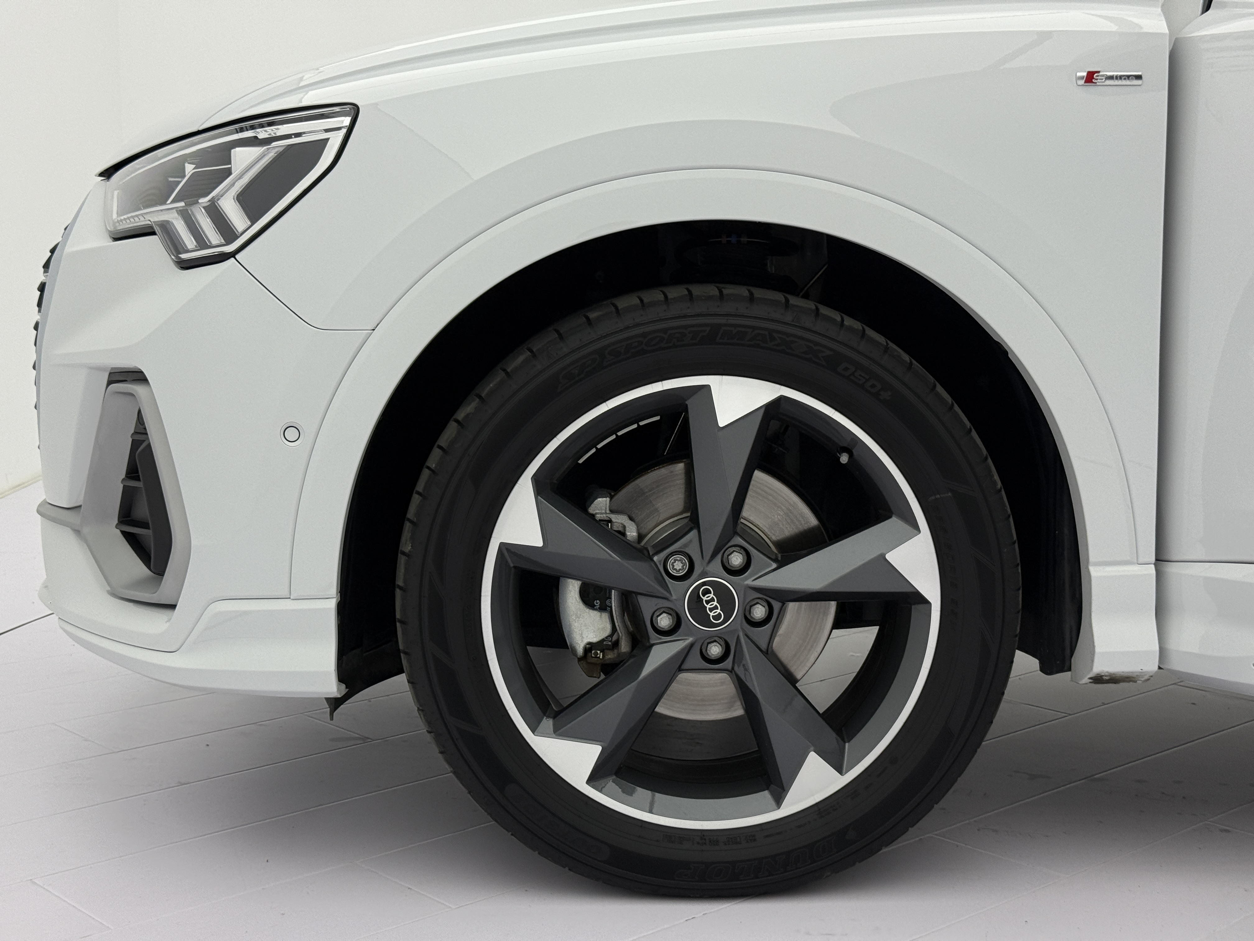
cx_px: 627
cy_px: 470
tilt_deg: -7.7
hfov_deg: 39.7
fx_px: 1739
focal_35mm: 48
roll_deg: -0.6
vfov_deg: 30.3
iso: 80
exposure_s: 1/418
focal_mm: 6.76
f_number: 1.78
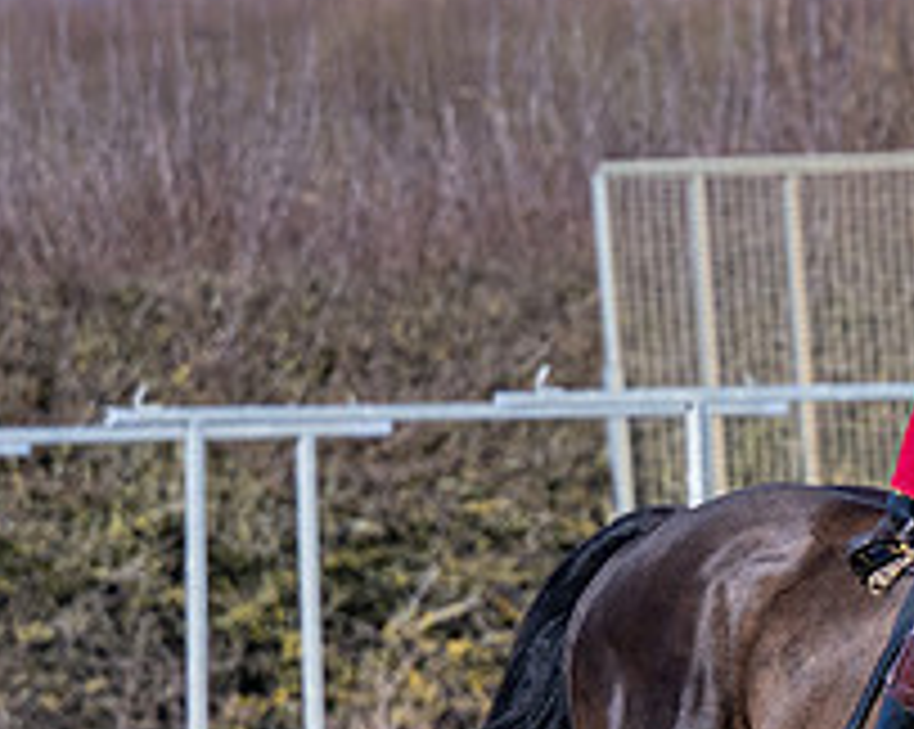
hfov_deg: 2.4
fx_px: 22214
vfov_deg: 1.9
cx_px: 1133
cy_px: 907
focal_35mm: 822
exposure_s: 1/5000
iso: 200
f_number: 2.8
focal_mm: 135
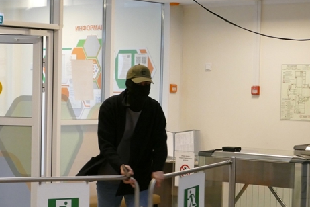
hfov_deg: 18.2
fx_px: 964
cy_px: 138
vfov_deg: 12.2
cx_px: 227
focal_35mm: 112
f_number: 3.6
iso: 1250
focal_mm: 25.32
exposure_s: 1/125
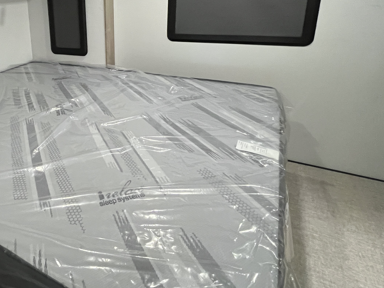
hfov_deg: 62.0
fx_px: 277
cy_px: 77
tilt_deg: -15.8
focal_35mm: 25
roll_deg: +2.7
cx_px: 63
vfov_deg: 52.8
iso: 800
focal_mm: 1.57
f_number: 1.8
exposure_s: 1/60
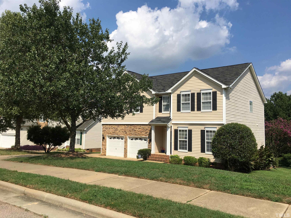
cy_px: 109
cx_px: 146
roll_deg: -1.2
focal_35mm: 29
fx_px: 244
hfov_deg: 61.7
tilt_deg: +5.4
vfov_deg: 48.2
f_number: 2.2
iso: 25
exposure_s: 1/2404
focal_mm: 4.15
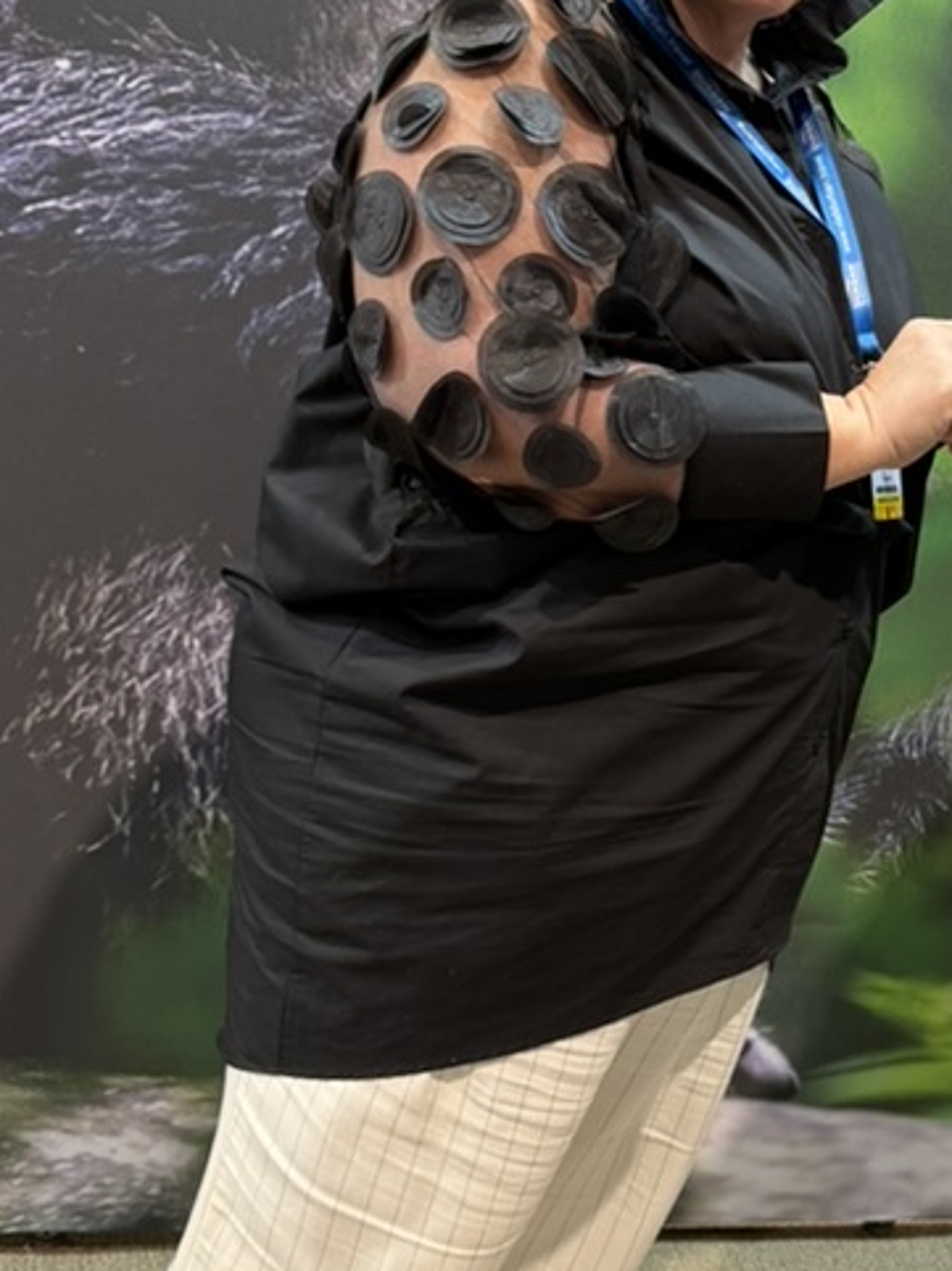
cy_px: 672
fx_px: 1872
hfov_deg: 27.0
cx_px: 952
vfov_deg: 37.5
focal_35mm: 51
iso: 200
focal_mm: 6.76
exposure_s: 1/50
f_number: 1.78
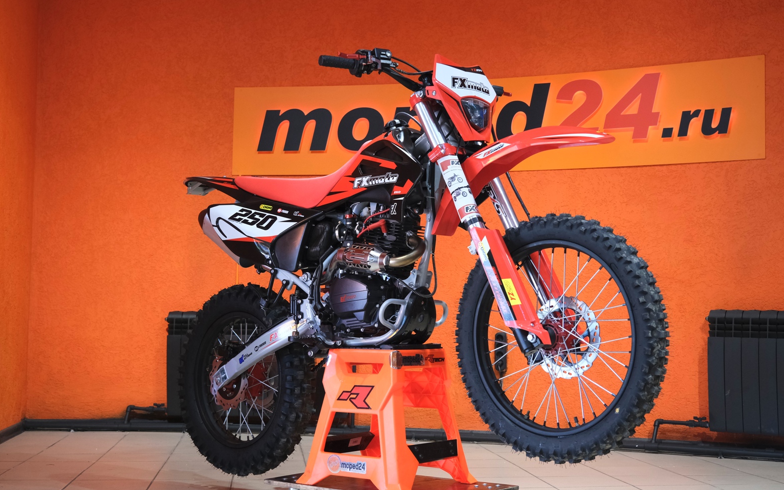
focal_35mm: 51
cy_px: 227
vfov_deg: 25.3
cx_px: 395
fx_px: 1090
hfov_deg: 39.6
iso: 1600
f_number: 4
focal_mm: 32.5
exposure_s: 1/100
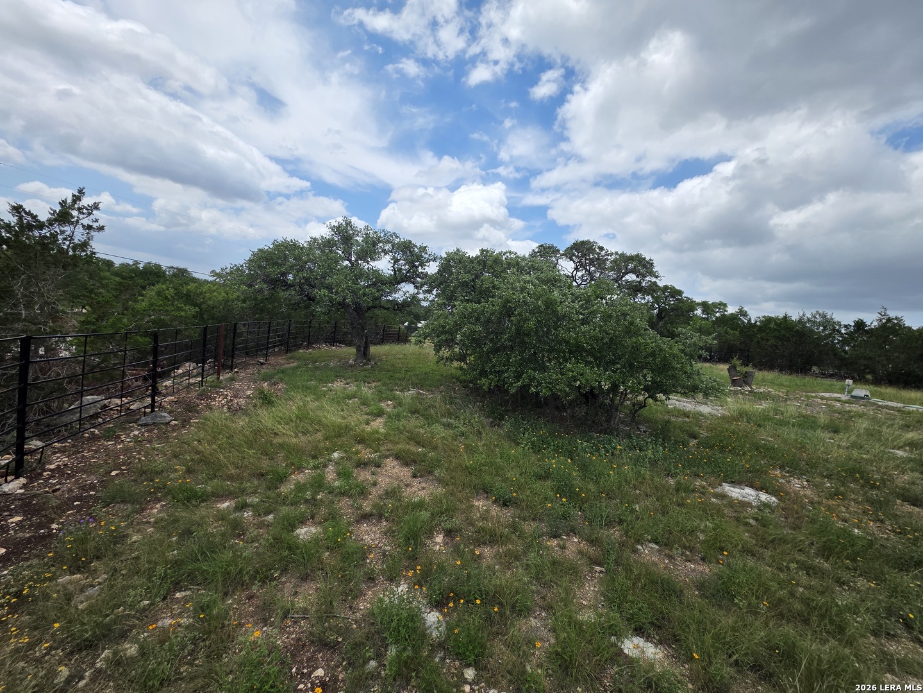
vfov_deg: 89.9
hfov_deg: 106.2
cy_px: 346
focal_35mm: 13
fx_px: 347
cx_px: 462
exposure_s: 1/1994
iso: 40
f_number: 1.9
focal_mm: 2.2
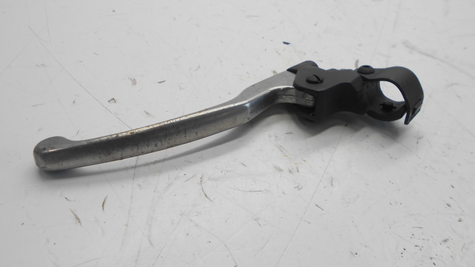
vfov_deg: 40.2
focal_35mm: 29
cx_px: 239
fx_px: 365
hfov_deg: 66.1
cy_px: 128
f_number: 3.2
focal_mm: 4.6
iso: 80
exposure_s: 1/60
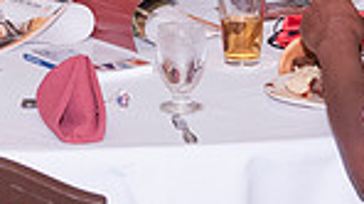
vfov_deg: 6.1
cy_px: -95
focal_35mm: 197
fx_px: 1900
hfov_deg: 10.8
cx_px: -10
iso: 1250
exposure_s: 1/100
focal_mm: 32
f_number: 5
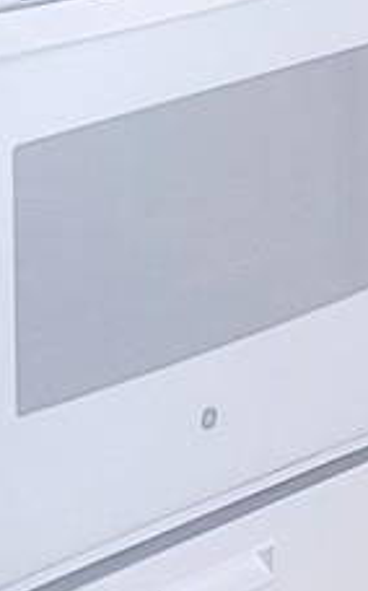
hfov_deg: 5.2
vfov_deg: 8.4
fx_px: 3990
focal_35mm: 248
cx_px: 684
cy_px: -135
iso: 160
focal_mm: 5.4
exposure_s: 1/120
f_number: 1.8
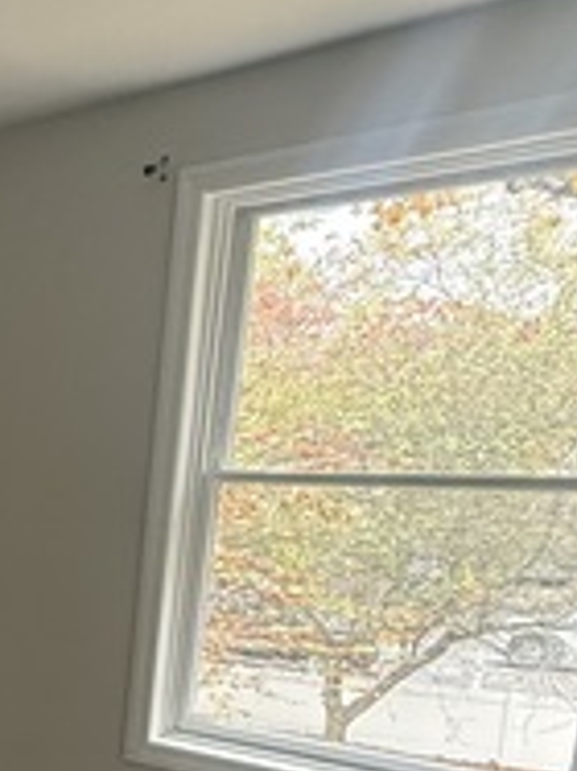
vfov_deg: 36.1
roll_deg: -0.3
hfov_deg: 21.9
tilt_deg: -11.9
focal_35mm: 50
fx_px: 1113
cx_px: -375
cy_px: 678
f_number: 2.2
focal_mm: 2.22
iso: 320
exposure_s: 1/99
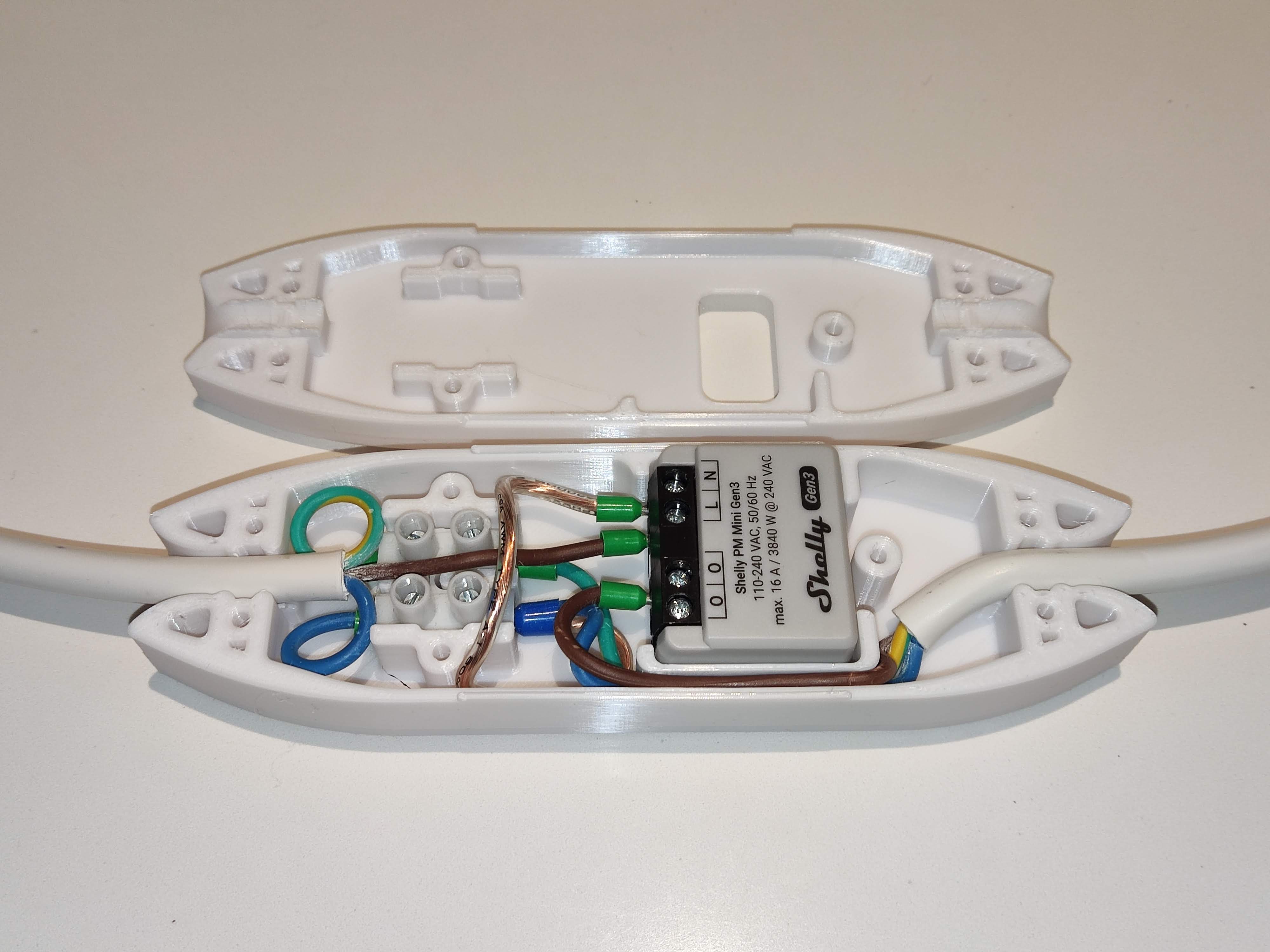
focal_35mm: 35
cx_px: 635
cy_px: 476
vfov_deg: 40.7
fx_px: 1284
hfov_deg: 52.6
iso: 143
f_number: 1.79
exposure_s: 1/50
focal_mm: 4.71
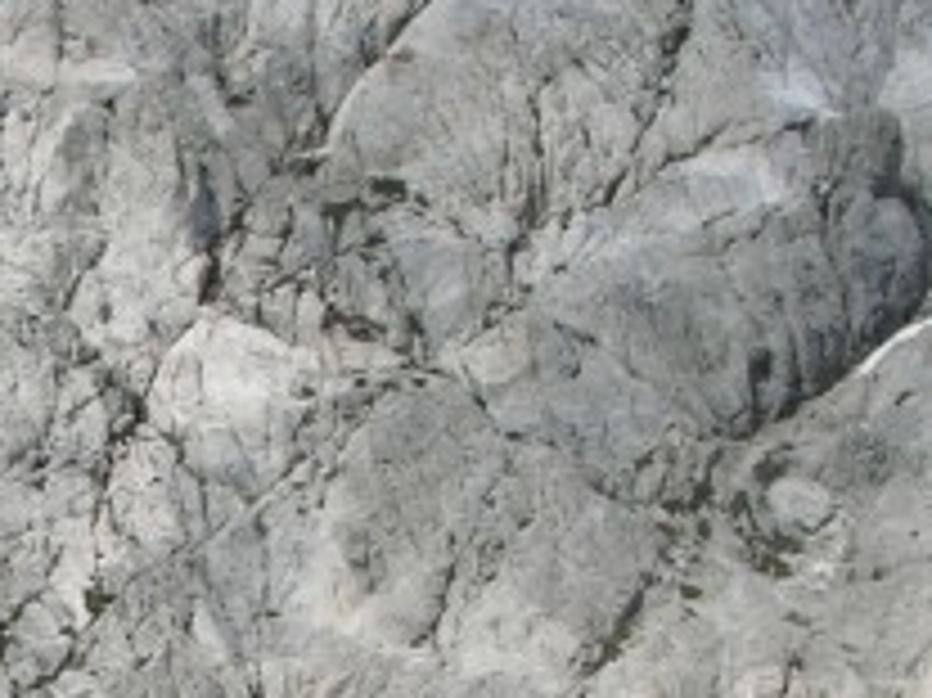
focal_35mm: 173
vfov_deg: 8.5
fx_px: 4655
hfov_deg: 11.3
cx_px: -126
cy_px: 748
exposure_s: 1/243
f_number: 6.3
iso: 50
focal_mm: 8.9
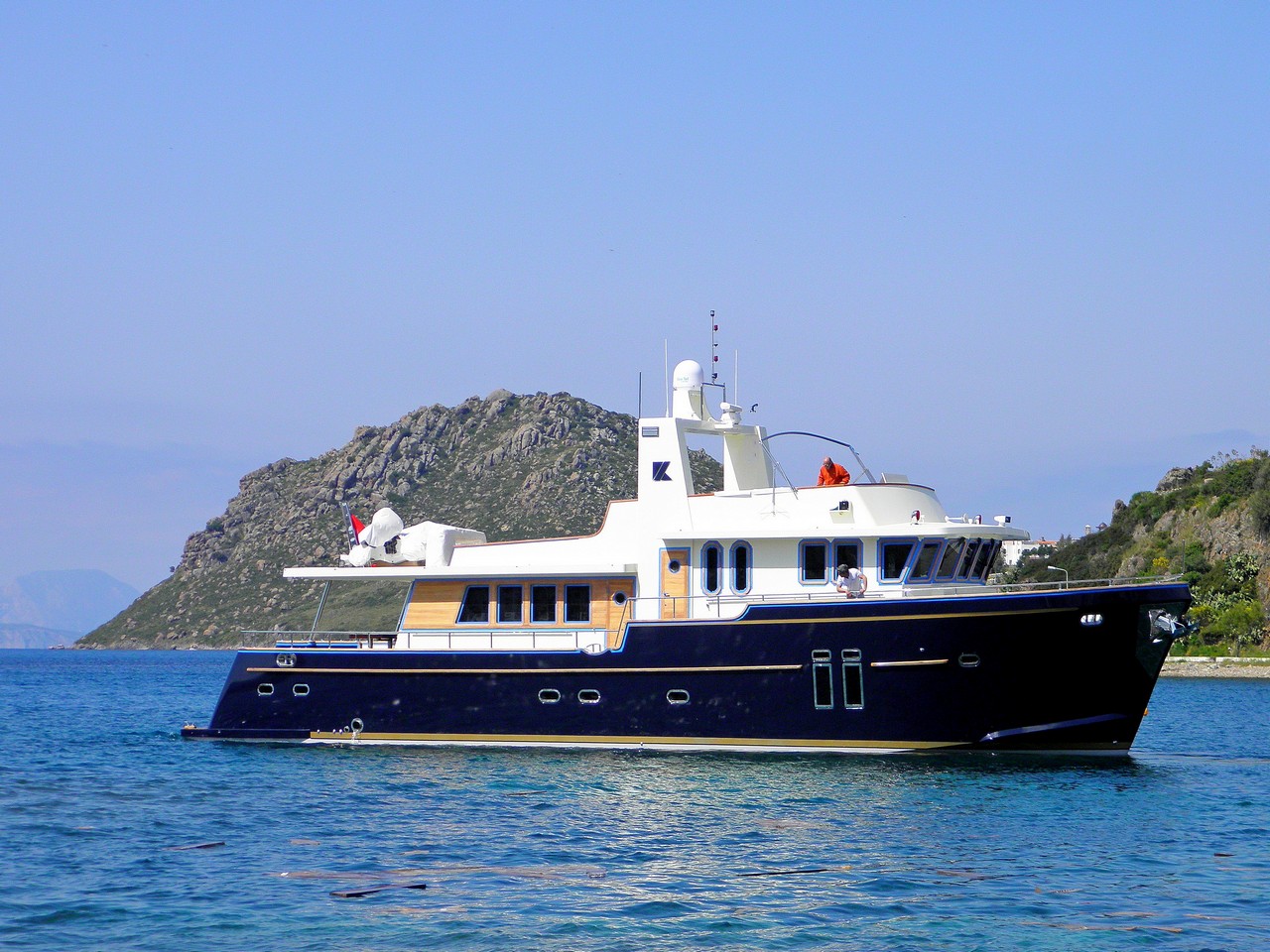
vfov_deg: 14.0
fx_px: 3889
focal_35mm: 106
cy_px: 476
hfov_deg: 18.5
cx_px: 635
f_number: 9.4
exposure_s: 1/200
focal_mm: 19
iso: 100
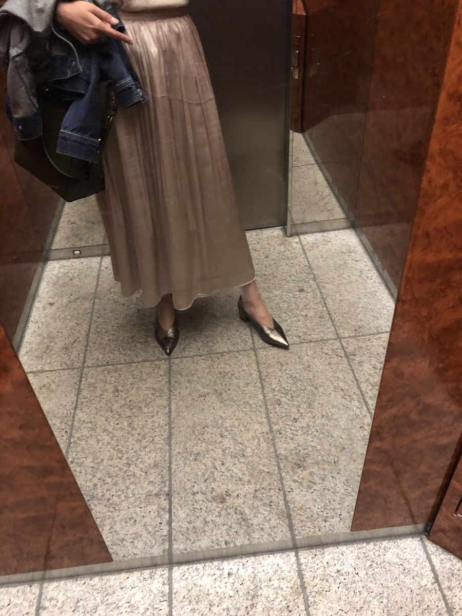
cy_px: 308
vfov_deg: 63.4
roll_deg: +5.1
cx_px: 231
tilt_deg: -39.6
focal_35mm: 28
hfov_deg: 49.7
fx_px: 498
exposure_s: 1/6
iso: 80
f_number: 1.8
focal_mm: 3.99
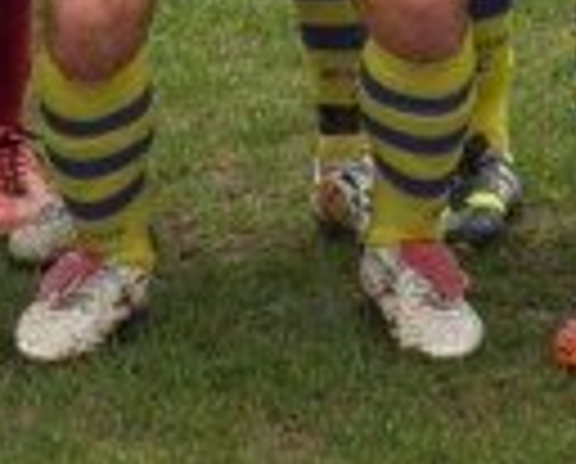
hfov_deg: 7.8
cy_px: -642
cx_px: 351
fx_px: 4203
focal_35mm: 246
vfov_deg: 6.1
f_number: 5.5
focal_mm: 8.9
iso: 50
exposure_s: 1/80
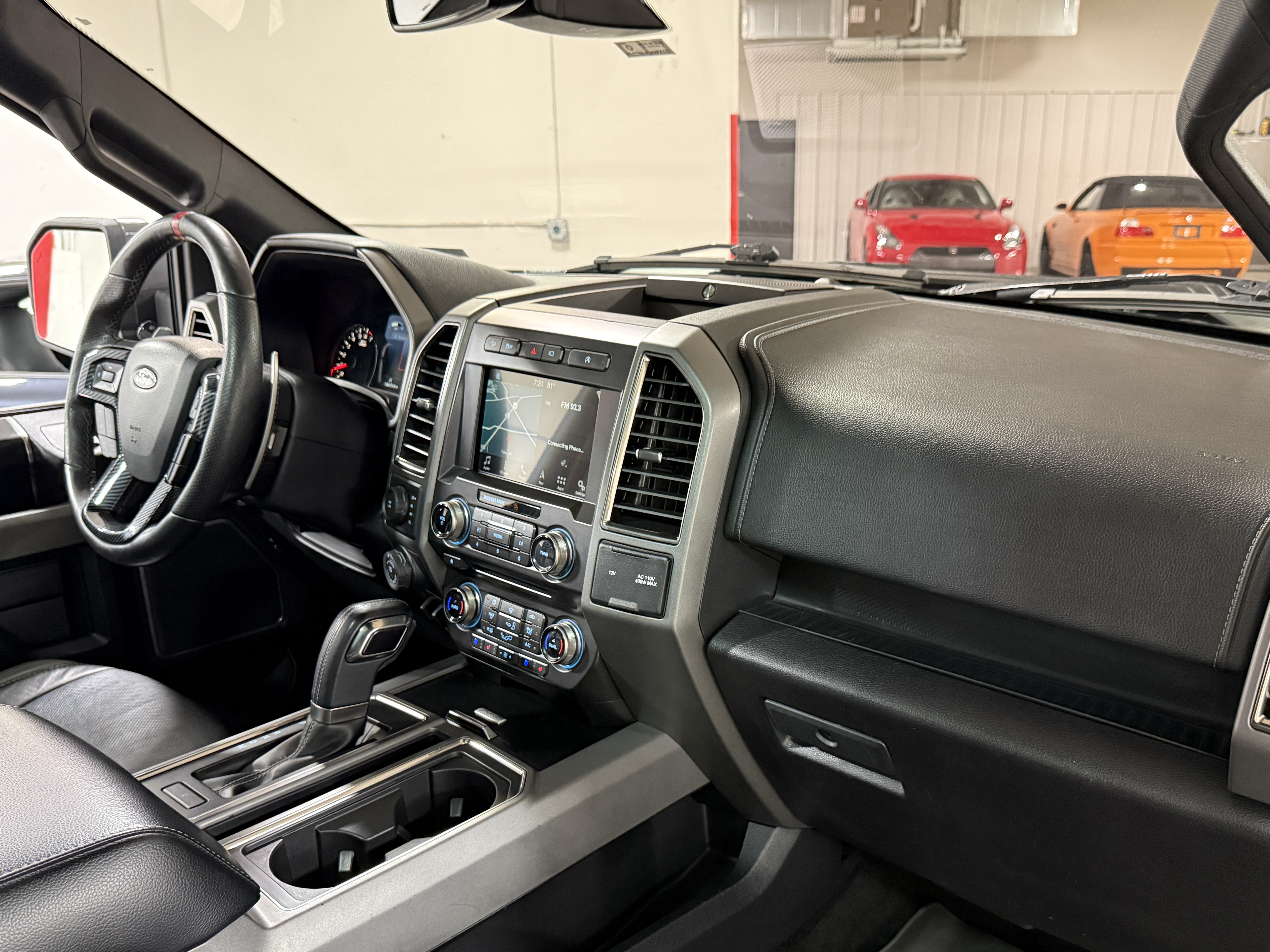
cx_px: 717
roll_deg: +0.4
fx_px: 1101
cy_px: 565
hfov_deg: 59.8
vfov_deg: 46.6
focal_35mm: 30
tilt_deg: -20.1
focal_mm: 6.76
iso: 800
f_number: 1.78
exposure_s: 1/60
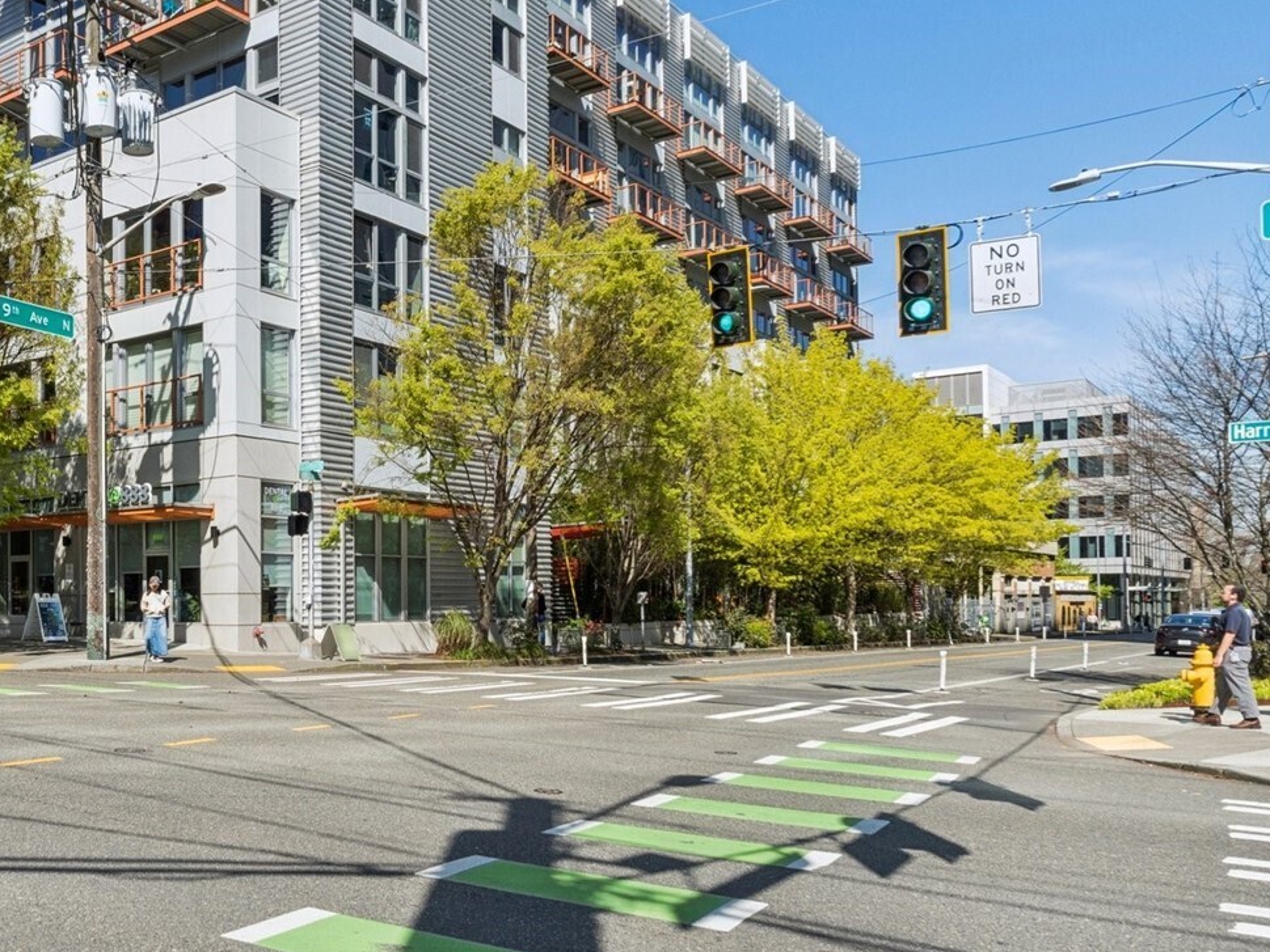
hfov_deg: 52.4
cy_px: 361
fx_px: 1205
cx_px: 273
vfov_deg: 42.8
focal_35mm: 33
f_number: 10
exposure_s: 1/250
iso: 250
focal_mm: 13
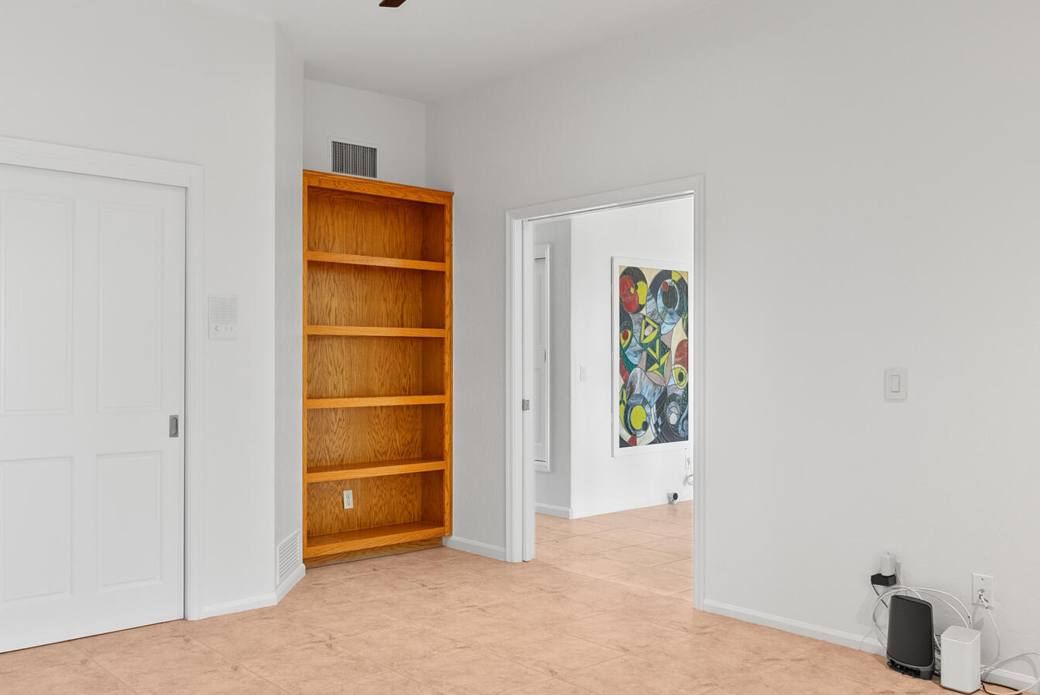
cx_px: 405
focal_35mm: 30
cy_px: 353
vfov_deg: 43.7
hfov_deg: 61.2
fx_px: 867
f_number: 8
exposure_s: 2
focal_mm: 16
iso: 200
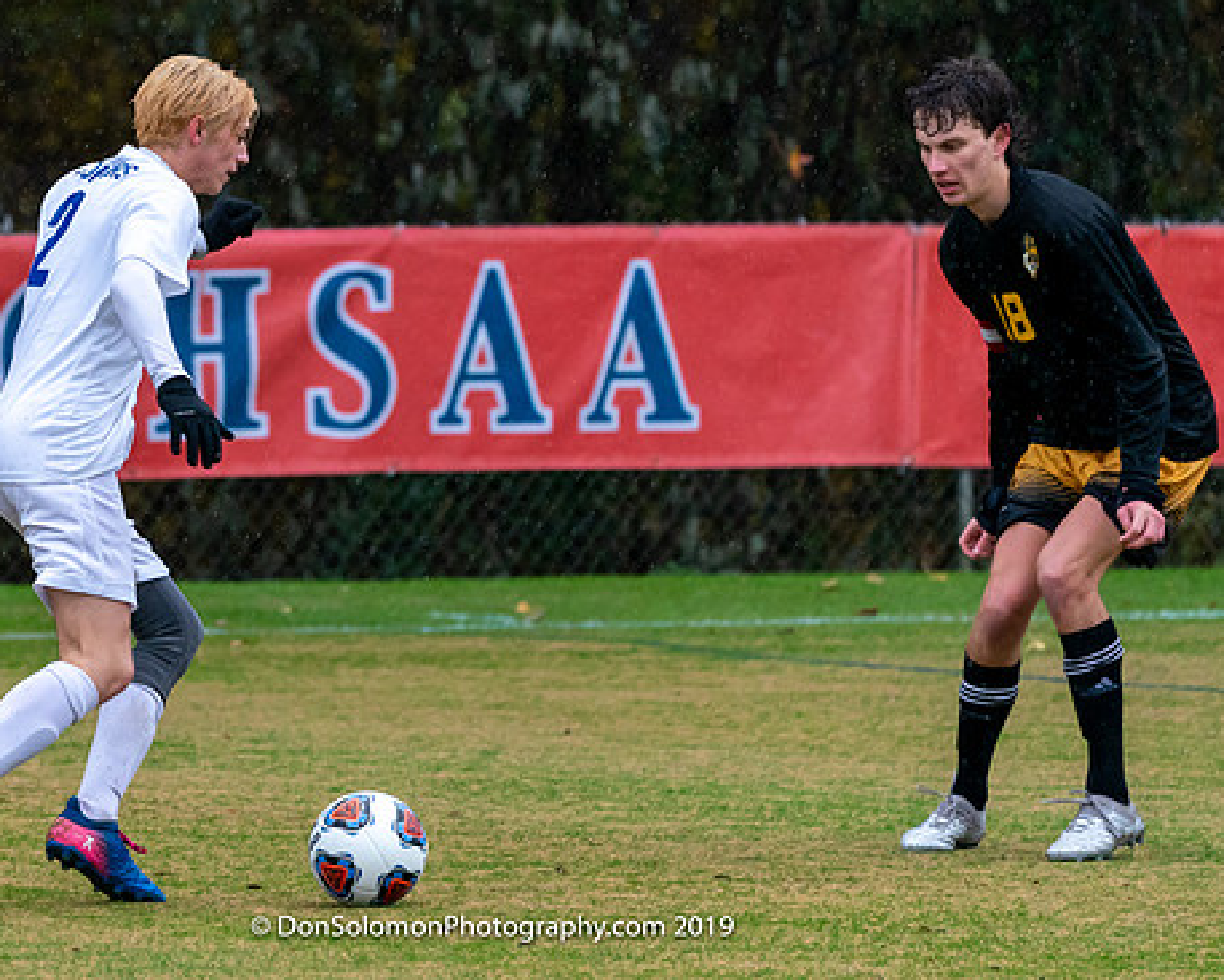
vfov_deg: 3.6
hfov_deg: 4.5
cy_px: 581
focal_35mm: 425
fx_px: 15402
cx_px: 134
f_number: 5.6
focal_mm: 244
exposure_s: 1/1000
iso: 3200
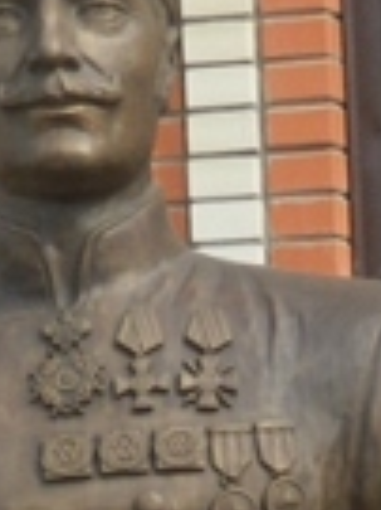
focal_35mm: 498
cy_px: 1148
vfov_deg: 3.9
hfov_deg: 3.0
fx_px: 7320
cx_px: 113
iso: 160
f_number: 4.4
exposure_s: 1/640
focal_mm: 14.9
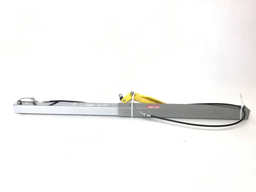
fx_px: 229
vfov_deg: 45.4
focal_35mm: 31
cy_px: 96
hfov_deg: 58.4
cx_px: 128
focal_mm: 3.3
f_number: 2.4
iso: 25
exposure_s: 1/33
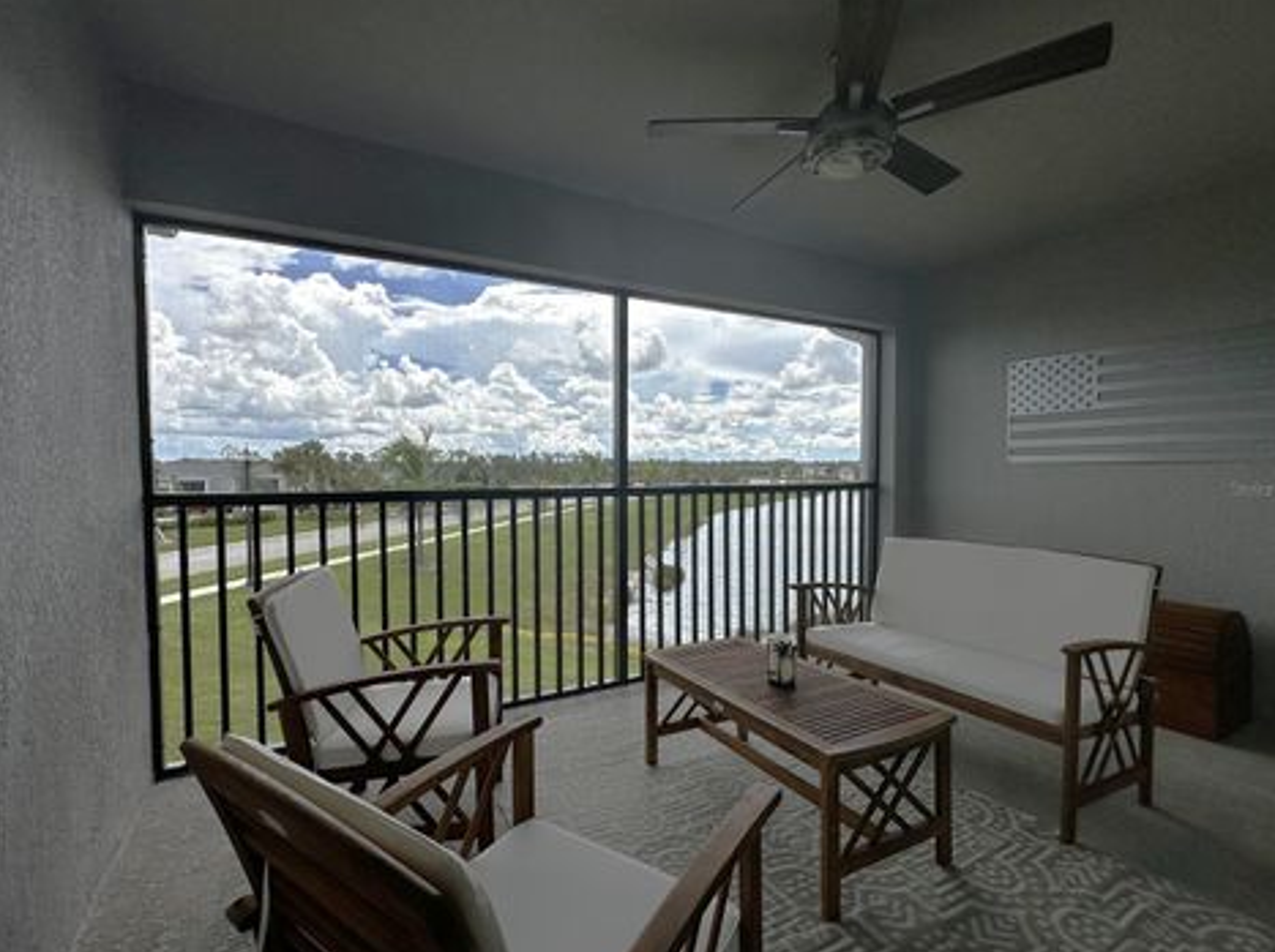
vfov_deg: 81.6
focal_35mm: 15
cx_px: 628
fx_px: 552
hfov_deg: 98.2
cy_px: 488
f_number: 2.2
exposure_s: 1/1473
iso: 40
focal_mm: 2.22
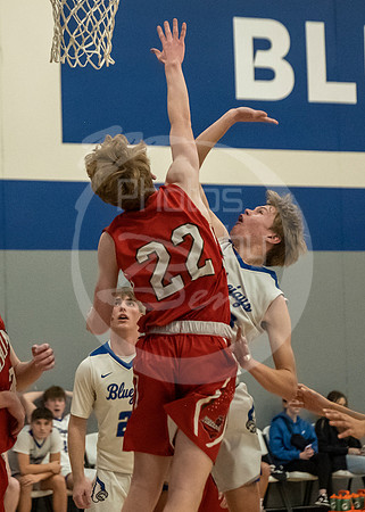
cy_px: 255
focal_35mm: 156
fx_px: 2270
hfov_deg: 9.2
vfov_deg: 12.9
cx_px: 125
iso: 3200
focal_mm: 71
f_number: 2.8
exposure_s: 1/1000
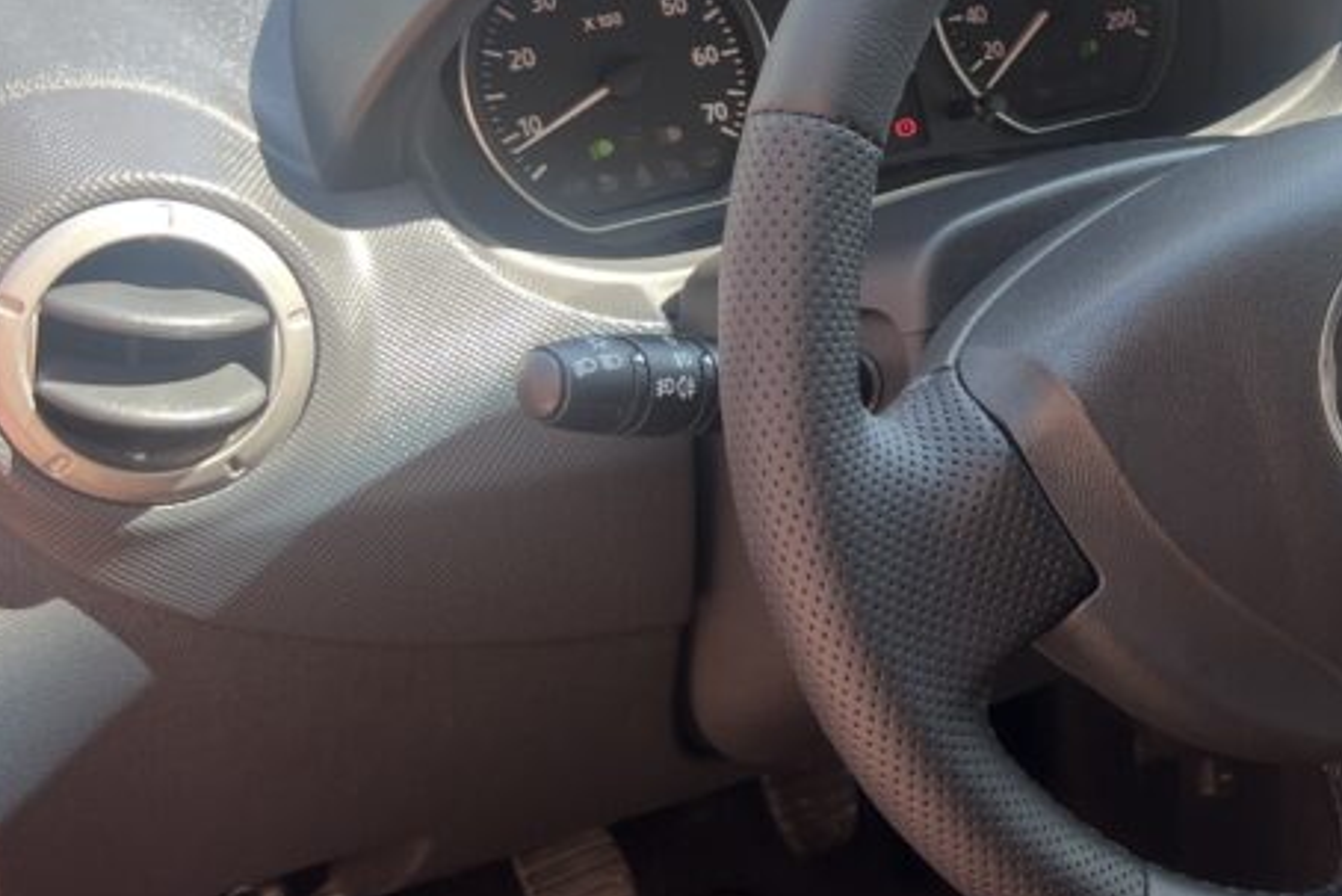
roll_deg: -5.7
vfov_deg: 22.3
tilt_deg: -31.5
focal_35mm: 61
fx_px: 2275
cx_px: 1304
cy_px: 444
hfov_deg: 30.8
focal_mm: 5.7
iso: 40
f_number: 1.5
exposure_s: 1/185
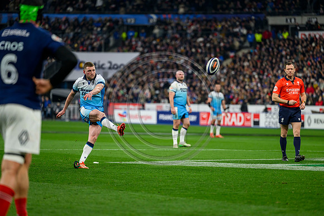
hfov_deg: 10.3
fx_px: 1800
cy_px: 108
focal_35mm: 200
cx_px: 162
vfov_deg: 6.9
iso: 1600
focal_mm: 200
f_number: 3.2
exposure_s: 1/1600
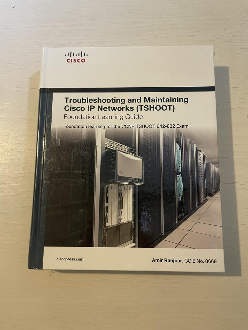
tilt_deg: -81.1
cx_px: 124
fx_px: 248
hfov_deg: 53.1
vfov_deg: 67.3
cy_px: 165
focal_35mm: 26
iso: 250
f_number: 1.6
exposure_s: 1/50
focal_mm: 4.2
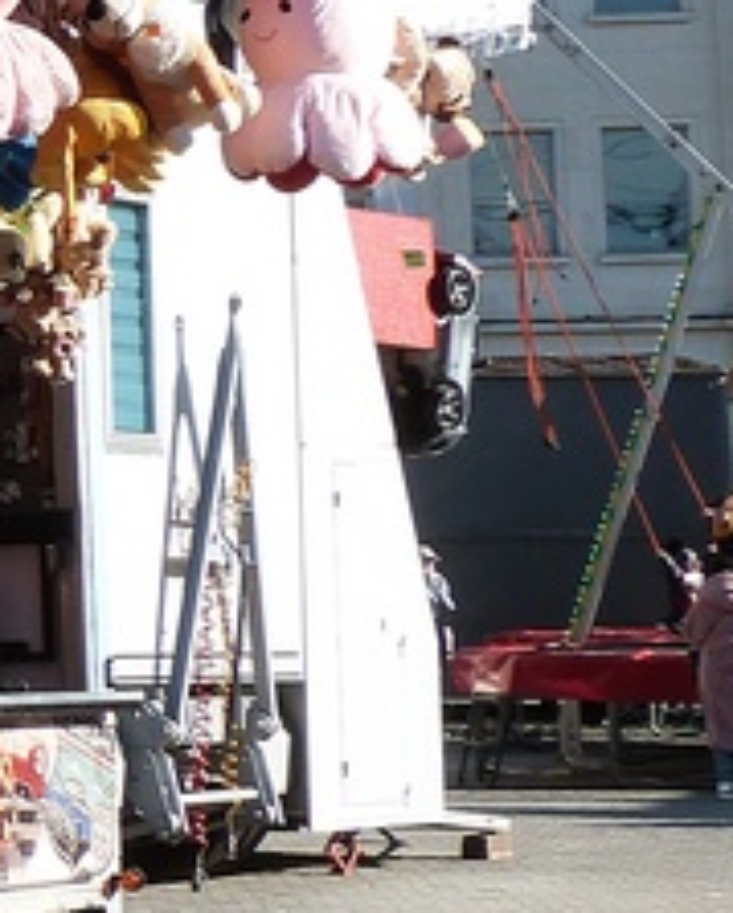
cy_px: 229
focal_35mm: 153
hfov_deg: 9.0
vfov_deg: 12.5
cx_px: -1102
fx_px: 4140
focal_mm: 6.2
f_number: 5.6
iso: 100
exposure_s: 1/250
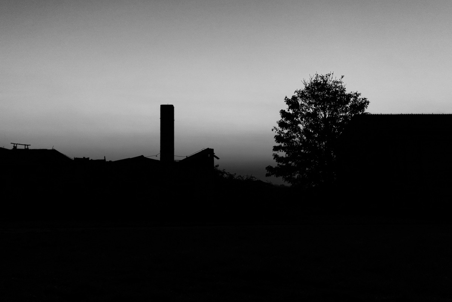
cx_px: 226
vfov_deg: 38.9
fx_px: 427
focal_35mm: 34
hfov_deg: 55.8
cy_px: 151
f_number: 3.5
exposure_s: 1/8
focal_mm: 12.8
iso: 125
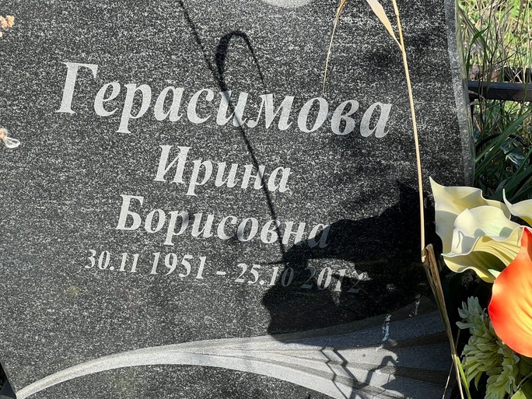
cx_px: 265
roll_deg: +2.2
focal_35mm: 90
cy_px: 177
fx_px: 1383
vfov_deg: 16.4
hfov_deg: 21.8
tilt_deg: -26.8
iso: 32
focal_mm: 9
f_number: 2.8
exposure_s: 1/211
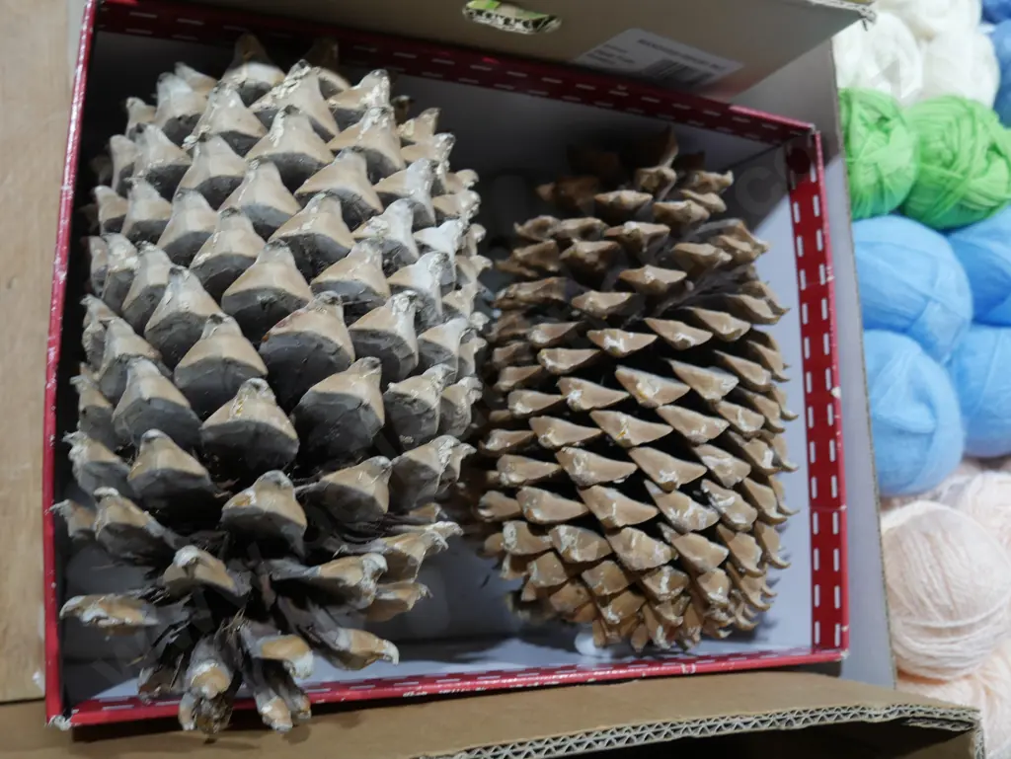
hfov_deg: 51.3
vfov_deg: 39.7
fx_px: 1052
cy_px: 380
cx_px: 506
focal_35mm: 36
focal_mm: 18
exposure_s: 1/60
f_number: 4
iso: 500
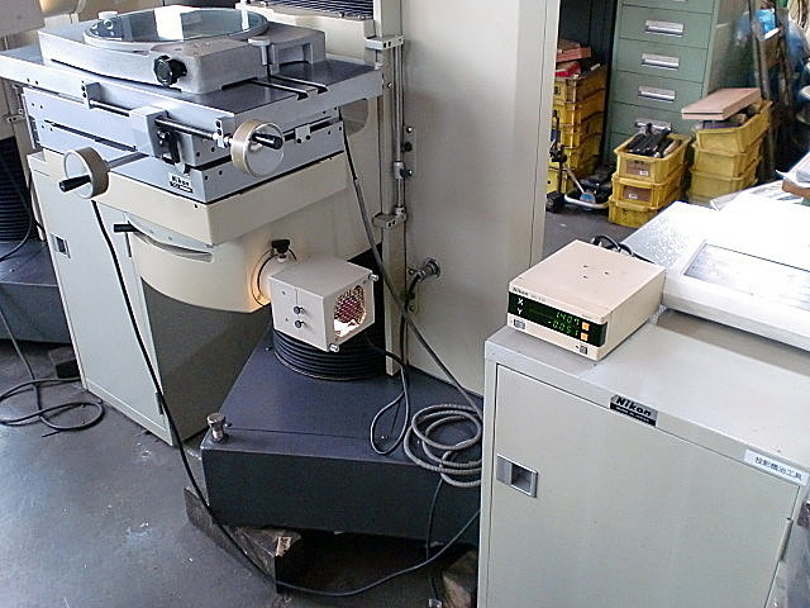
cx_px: 405
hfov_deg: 52.6
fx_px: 819
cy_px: 304
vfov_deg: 40.7
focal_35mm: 35
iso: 400
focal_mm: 6.3
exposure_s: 1/60
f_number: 3.1
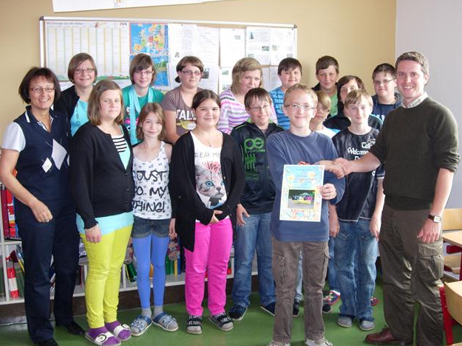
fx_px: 561
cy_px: 173
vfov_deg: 34.4
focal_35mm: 42
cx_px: 234
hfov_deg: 44.8
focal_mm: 8.5
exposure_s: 1/38
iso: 94
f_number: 2.9
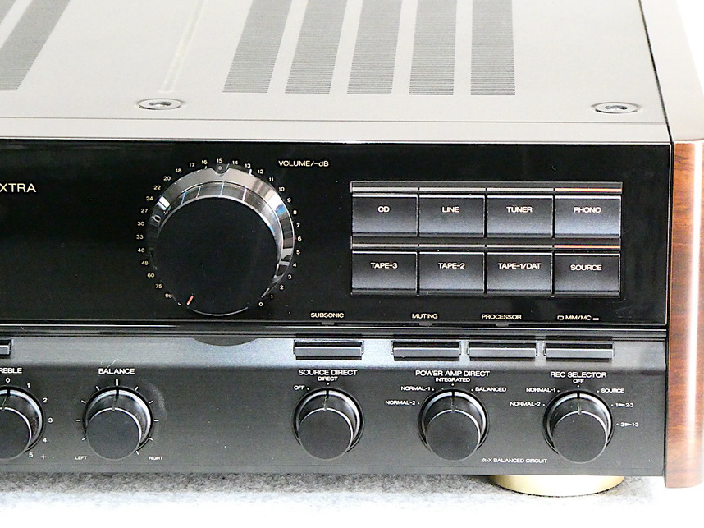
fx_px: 3436
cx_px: 386
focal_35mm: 169
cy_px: 288
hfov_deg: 11.7
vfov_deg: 8.8
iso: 1600
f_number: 5.6
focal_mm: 27.1
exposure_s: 1/13
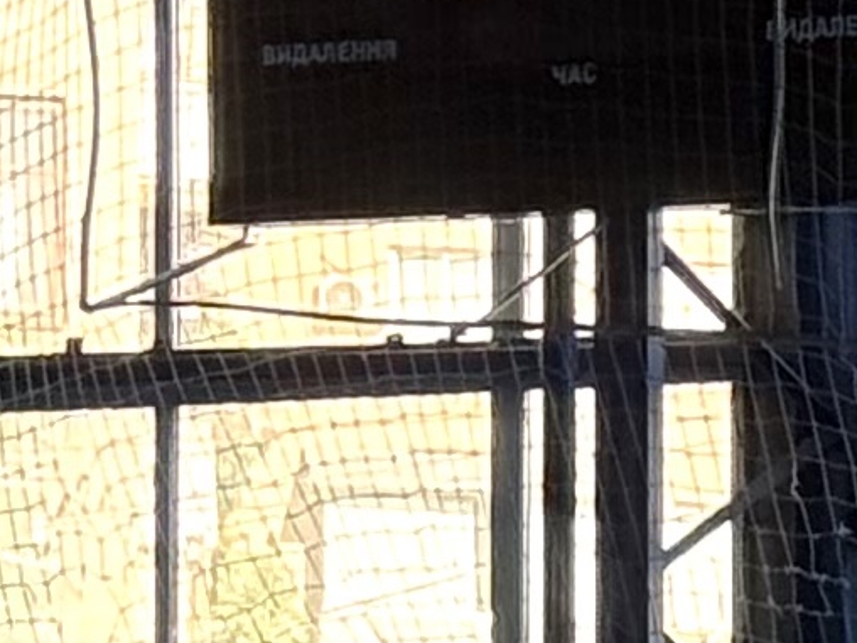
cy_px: 1284
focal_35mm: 381
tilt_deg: +0.5
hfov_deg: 4.9
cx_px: 2836
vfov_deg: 3.9
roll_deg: -0.8
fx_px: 9433
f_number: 1.78
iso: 80
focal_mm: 6.76
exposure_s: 1/392
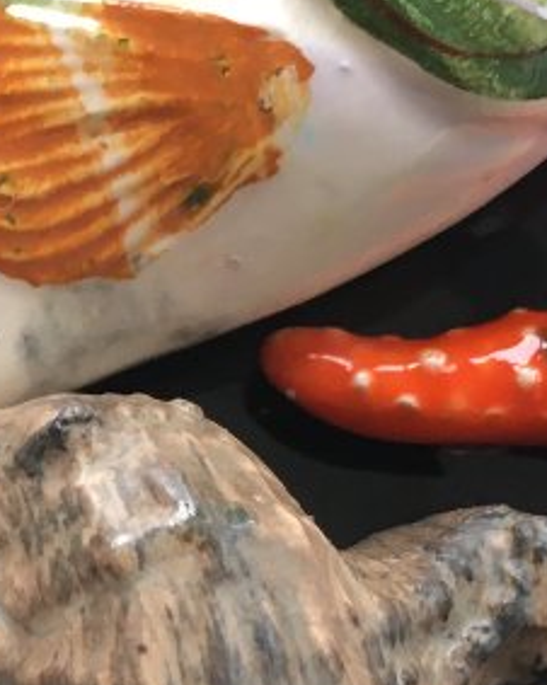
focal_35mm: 120
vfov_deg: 16.0
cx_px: -92
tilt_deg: -78.3
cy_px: 450
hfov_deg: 12.6
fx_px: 2431
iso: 32
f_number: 2.2
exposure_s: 1/33
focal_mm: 4.15
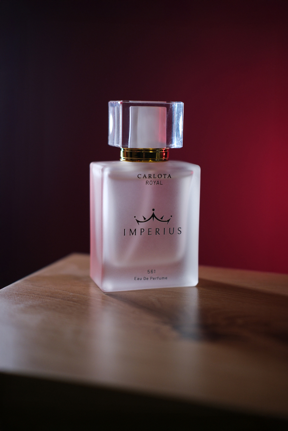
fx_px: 636
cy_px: 216
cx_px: 144
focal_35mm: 53
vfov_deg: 37.5
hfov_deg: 25.5
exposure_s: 1/160
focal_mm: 35
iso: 800
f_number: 2
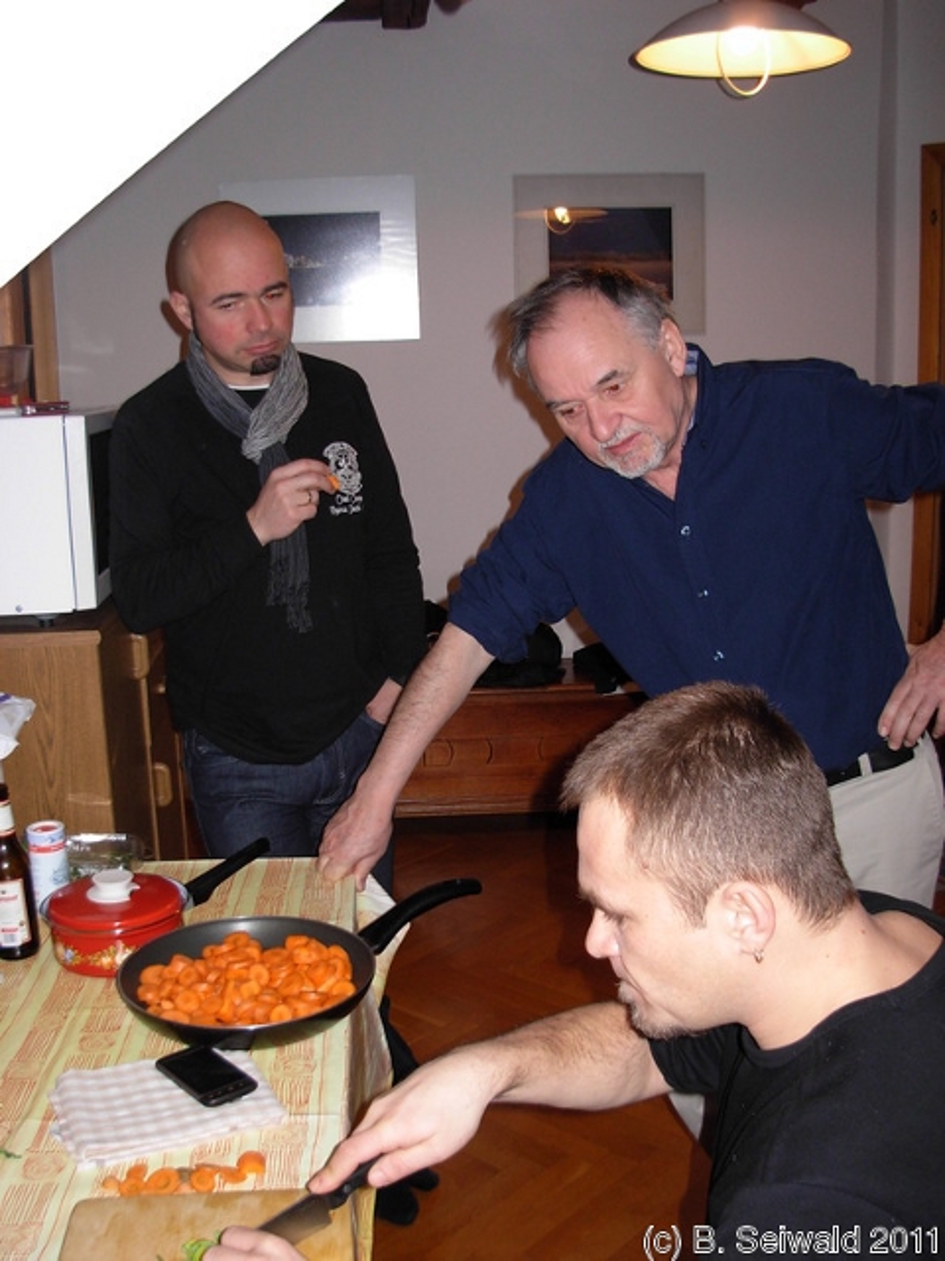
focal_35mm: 38
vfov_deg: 49.0
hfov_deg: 37.7
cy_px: 630
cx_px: 472
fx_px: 1383
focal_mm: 6.3
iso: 105
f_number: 2.9
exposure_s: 1/30.2
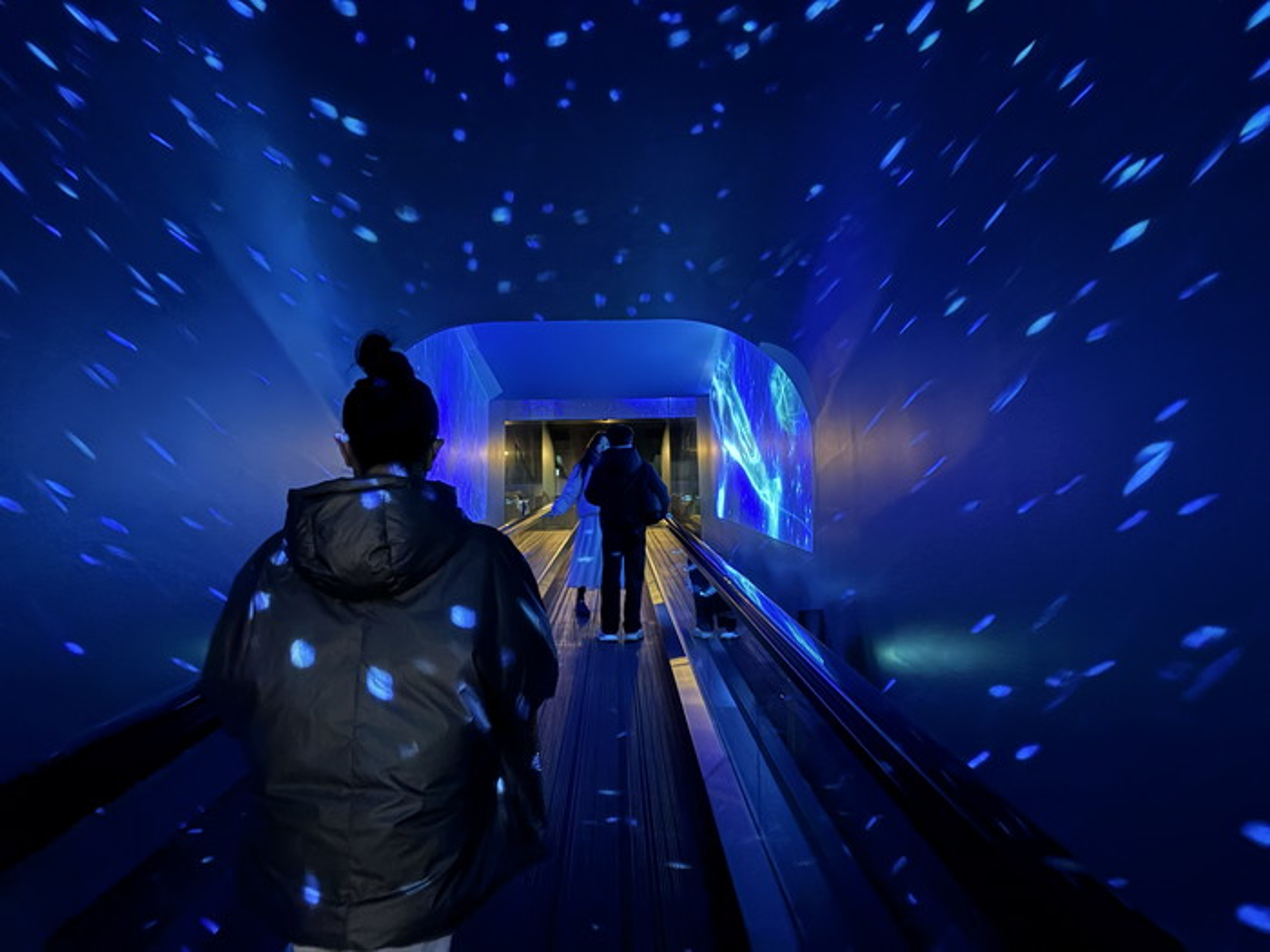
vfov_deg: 53.1
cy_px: 476
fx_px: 954
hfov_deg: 67.3
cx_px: 635
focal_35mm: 26
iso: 1600
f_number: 1.6
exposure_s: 1/15
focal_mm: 5.96
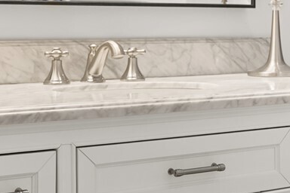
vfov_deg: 12.8
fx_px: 854
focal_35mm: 106
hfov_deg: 18.6
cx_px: 313
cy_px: 27
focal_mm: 24
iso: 400
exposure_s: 1/15
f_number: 2.8
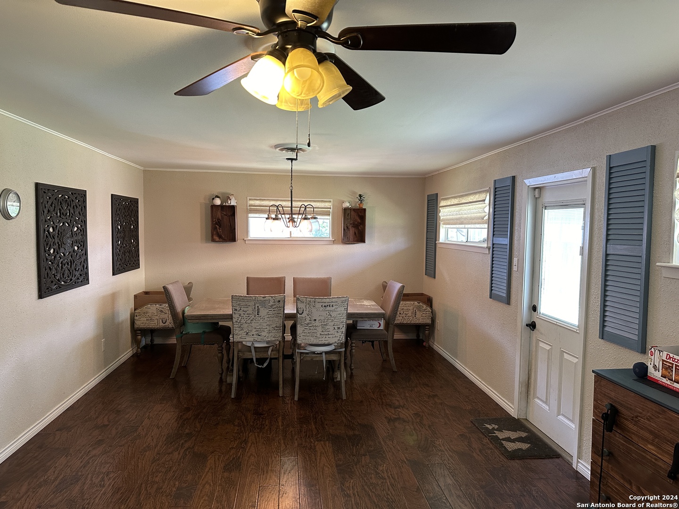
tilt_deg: -3.0
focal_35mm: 24
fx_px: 471
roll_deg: -0.4
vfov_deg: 56.8
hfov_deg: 71.6
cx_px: 340
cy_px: 254
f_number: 1.78
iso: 250
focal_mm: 6.86
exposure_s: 1/60
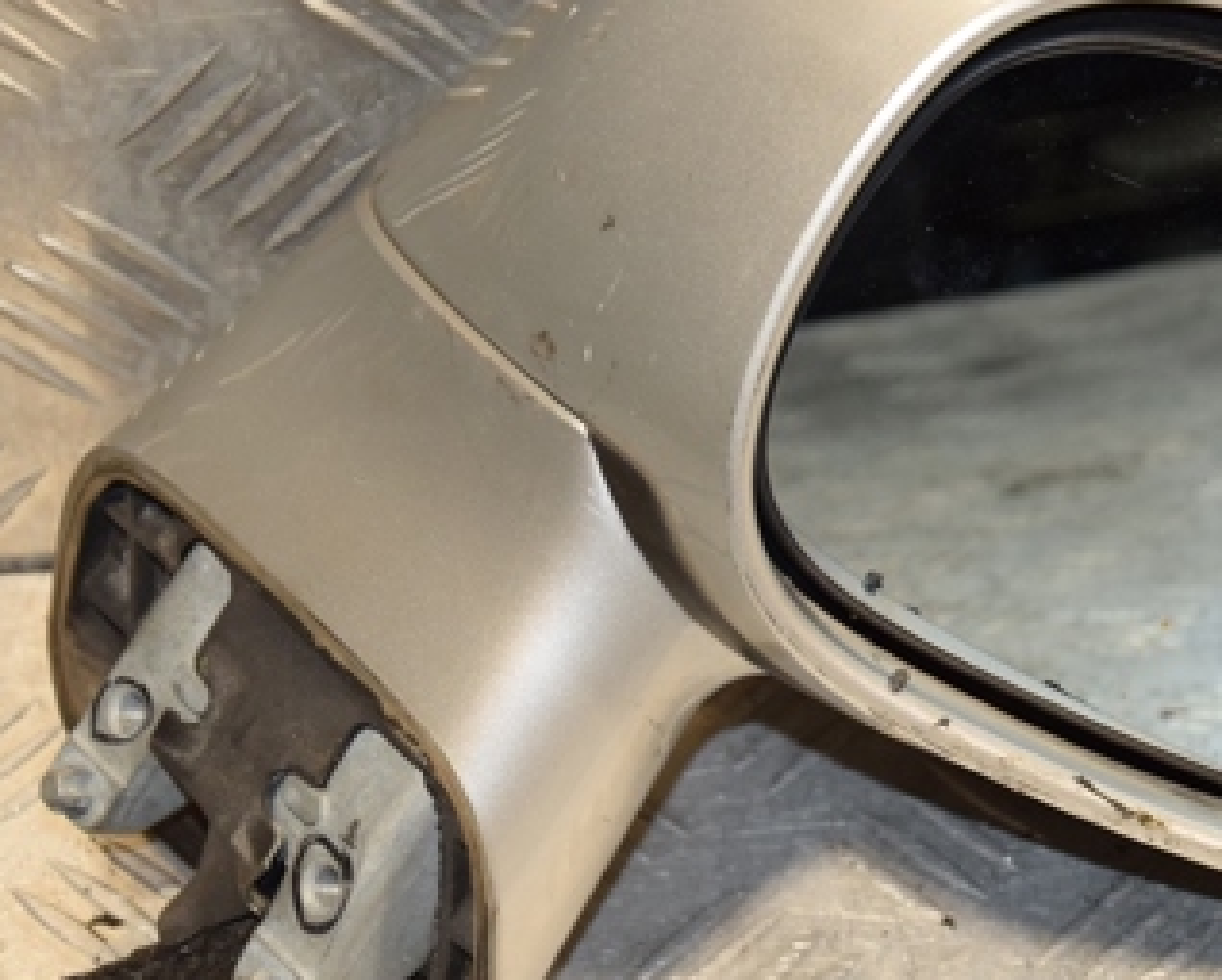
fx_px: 5937
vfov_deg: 9.4
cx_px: 999
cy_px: 450
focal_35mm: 164
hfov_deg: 11.7
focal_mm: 58
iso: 800
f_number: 5.6
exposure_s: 1/200
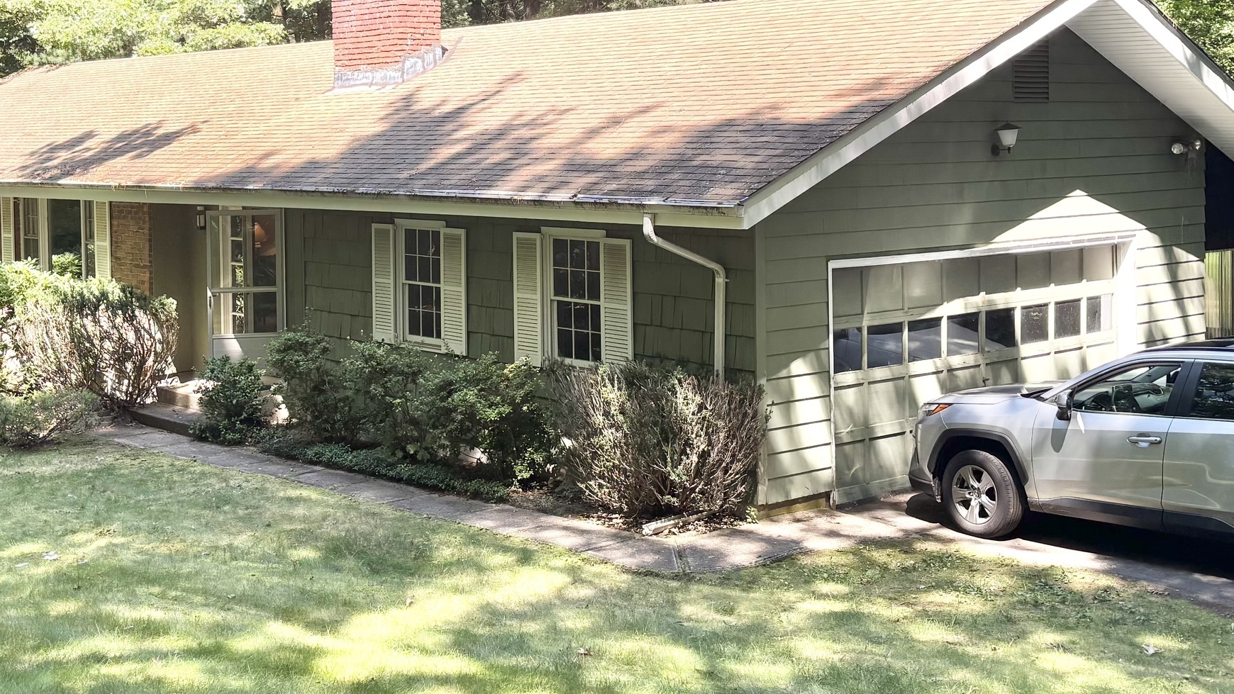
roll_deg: +0.9
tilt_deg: -2.0
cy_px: 179
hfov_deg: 41.1
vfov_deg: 23.7
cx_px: 472
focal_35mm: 50
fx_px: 1636
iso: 50
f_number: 1.6
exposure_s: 1/403
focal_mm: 5.96
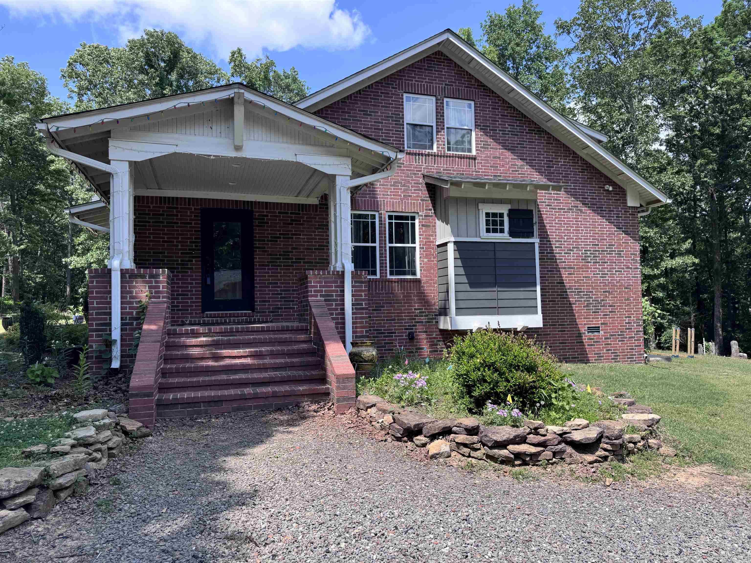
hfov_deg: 71.6
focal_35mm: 24
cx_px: 376
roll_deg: +1.1
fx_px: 521
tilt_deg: +2.5
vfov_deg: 56.8
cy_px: 282
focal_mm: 6.76
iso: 80
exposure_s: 1/2041
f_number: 1.78
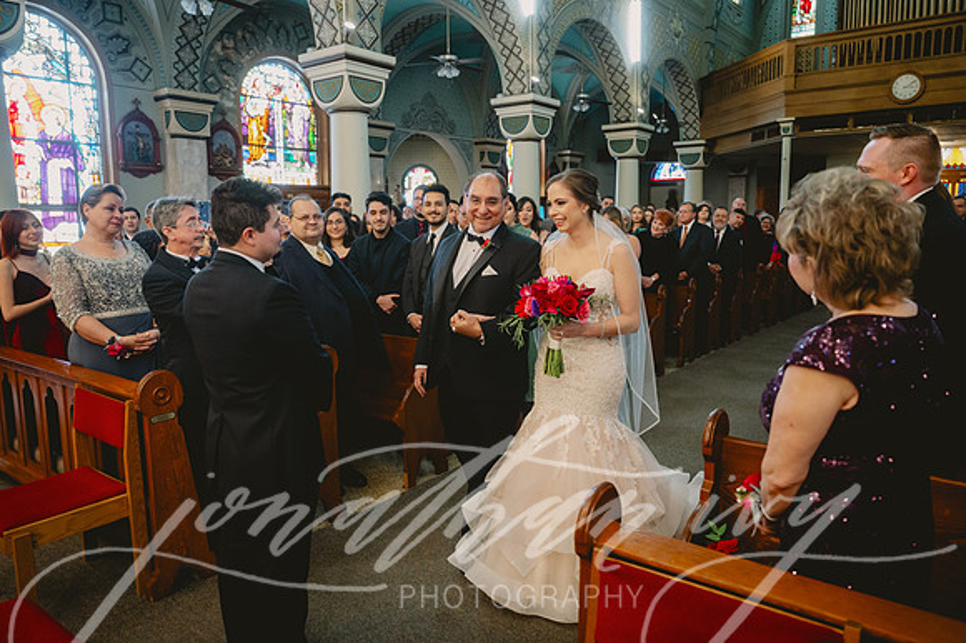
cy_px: 322
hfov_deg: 69.4
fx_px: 697
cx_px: 483
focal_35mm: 26
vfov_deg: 49.5
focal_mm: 26
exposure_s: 1/250
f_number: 2.8
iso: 2000
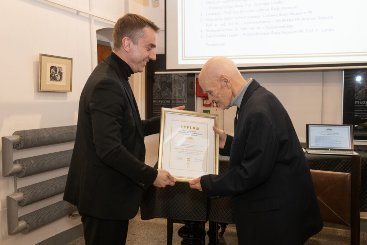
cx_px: 184
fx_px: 408
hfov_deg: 48.5
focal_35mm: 40
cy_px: 122
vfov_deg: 33.4
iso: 1600
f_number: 5.6
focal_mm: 40
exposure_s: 1/80
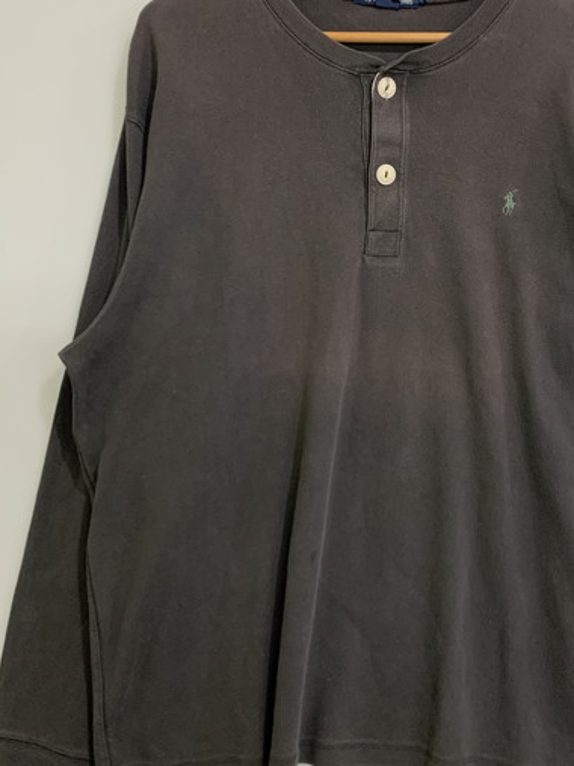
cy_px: 328
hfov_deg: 34.9
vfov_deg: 45.7
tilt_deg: -21.9
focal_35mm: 41
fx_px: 907
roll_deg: -0.6
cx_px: 364
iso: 160
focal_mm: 4.25
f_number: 1.8
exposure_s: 1/50
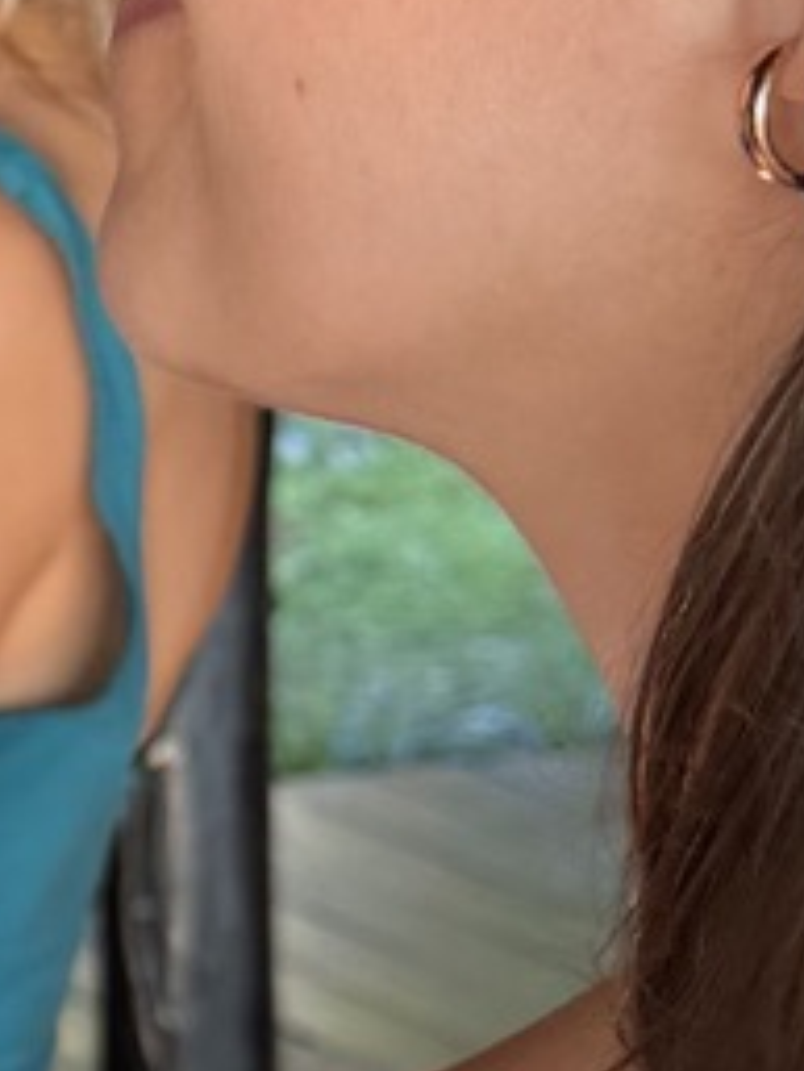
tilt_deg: -9.8
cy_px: 938
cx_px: -750
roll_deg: +2.2
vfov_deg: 10.5
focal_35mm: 187
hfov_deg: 7.6
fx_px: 5786
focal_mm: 6.76
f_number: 1.78
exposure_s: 1/121
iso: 64
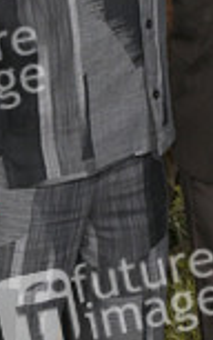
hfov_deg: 11.2
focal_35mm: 117
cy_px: -31
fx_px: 1084
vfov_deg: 17.2
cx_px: 173
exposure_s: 1/250
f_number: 7.1
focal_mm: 44
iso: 1000
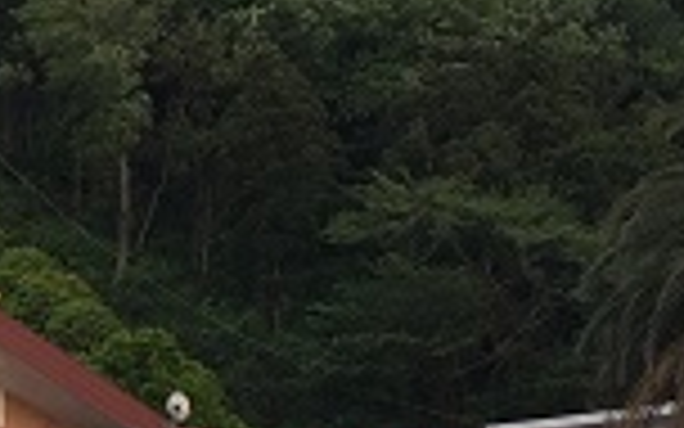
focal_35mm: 162
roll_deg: -0.5
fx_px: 3020
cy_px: 545
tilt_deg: +1.3
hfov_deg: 12.0
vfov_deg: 8.0
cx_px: -526
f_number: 2.2
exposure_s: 1/60
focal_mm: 4.15
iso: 32
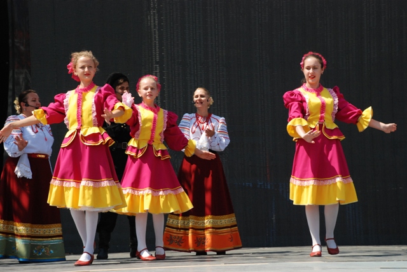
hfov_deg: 16.1
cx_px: 204
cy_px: 136
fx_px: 1443
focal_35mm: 128
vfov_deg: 10.8
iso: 640
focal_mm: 85
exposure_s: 1/1000
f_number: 8
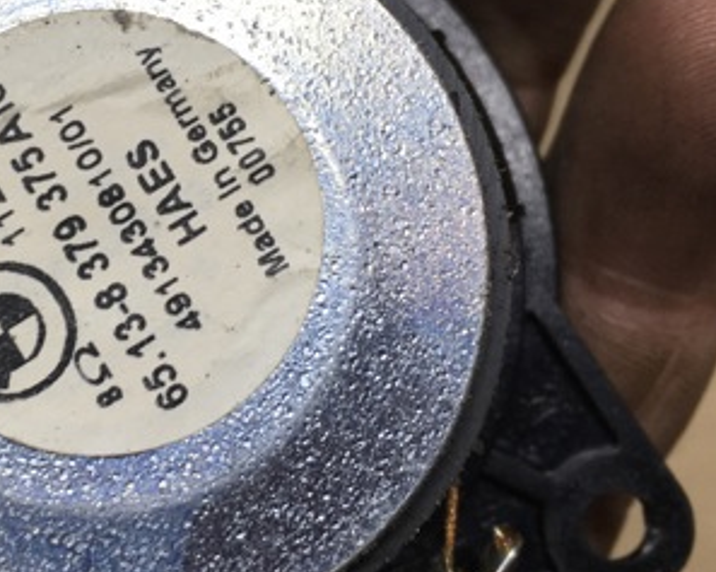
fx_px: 1291
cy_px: 235
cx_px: 125
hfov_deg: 30.1
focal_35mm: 61
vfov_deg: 24.9
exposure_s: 1/50
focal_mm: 4.15
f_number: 2.2
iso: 25
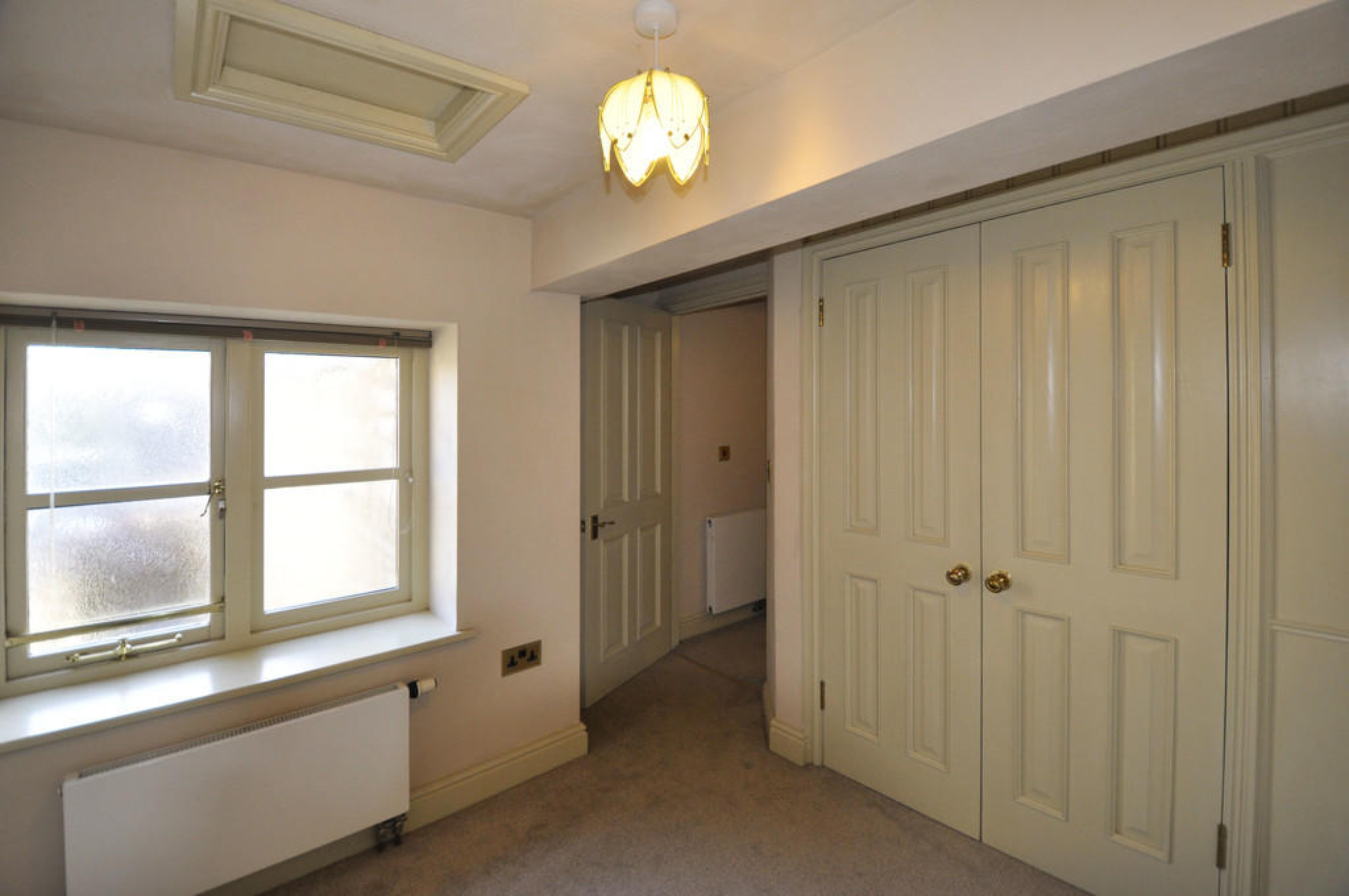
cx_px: 674
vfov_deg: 77.2
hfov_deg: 100.5
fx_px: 561
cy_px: 448
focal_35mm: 15
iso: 720
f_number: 3.5
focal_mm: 10
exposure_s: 1/125
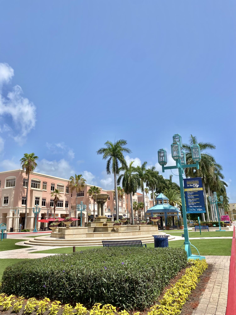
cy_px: 158
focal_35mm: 26
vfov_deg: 67.3
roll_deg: +1.9
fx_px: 236
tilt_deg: +14.7
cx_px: 118
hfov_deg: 53.1
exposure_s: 1/3846
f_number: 1.8
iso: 32
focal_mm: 4.25
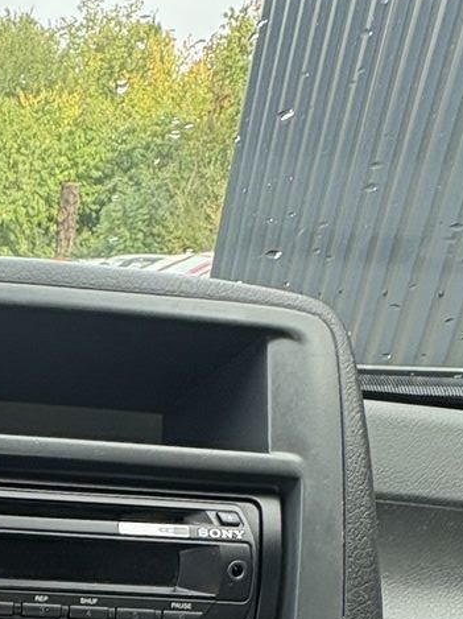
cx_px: -77
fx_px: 911
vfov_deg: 30.8
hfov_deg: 25.8
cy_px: 771
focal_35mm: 51
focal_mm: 2.22
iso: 100
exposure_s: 1/111
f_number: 2.2
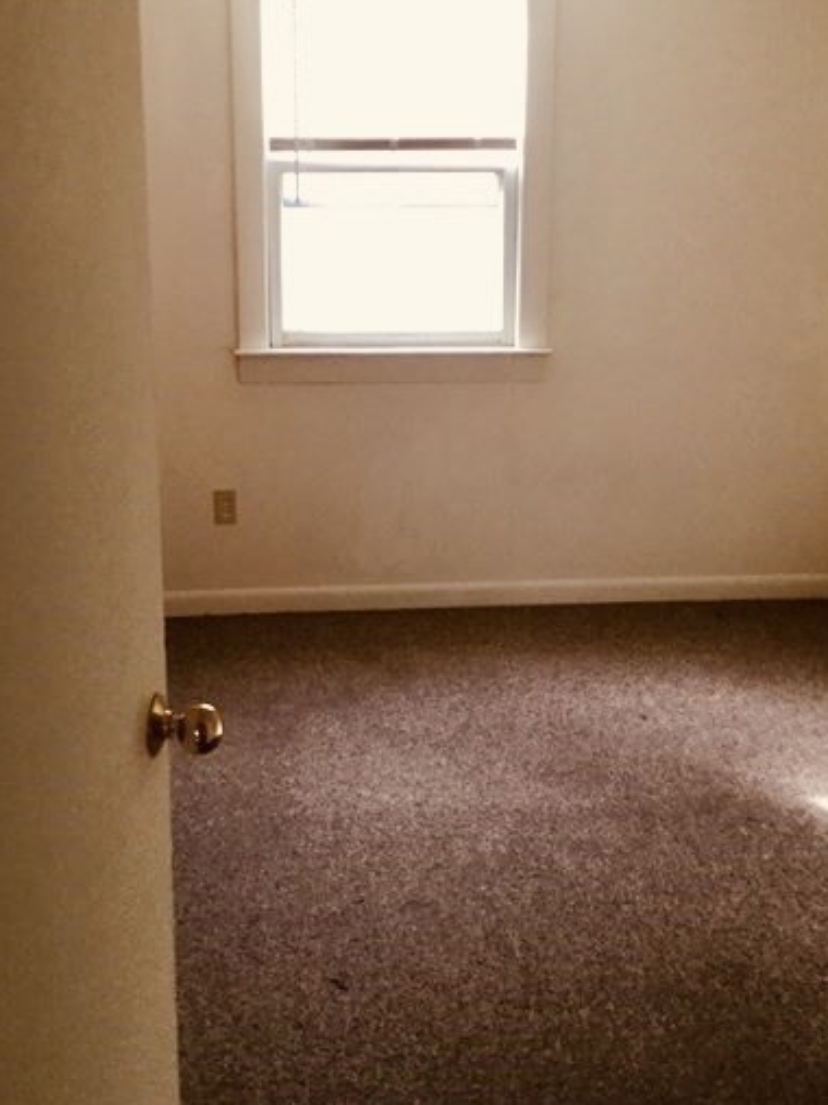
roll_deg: +0.4
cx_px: 399
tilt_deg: -15.0
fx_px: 1500
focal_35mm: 47
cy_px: 503
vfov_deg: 40.4
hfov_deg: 30.9
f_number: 2.4
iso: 32
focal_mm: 3.3
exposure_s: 1/30
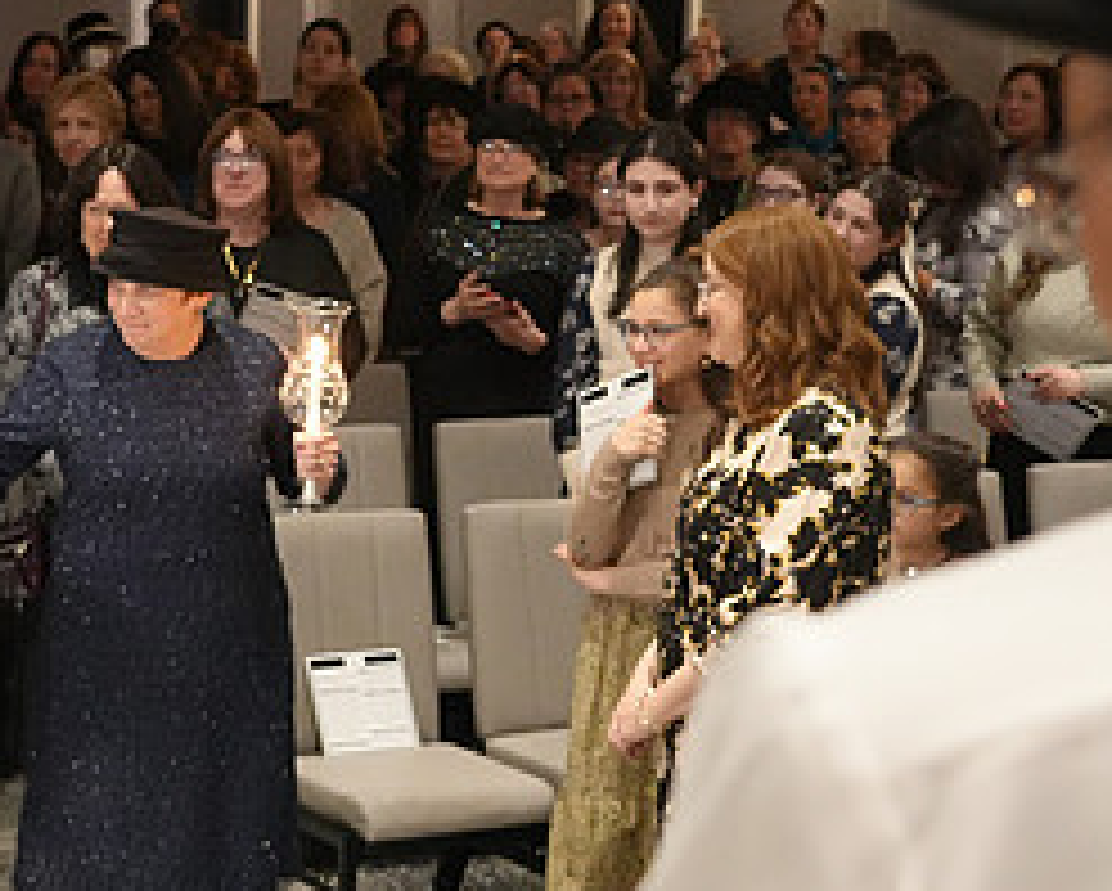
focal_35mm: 88
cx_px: 279
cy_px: 470
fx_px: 2898
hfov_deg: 21.5
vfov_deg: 17.5
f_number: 4
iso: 8000
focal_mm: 40
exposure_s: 1/80
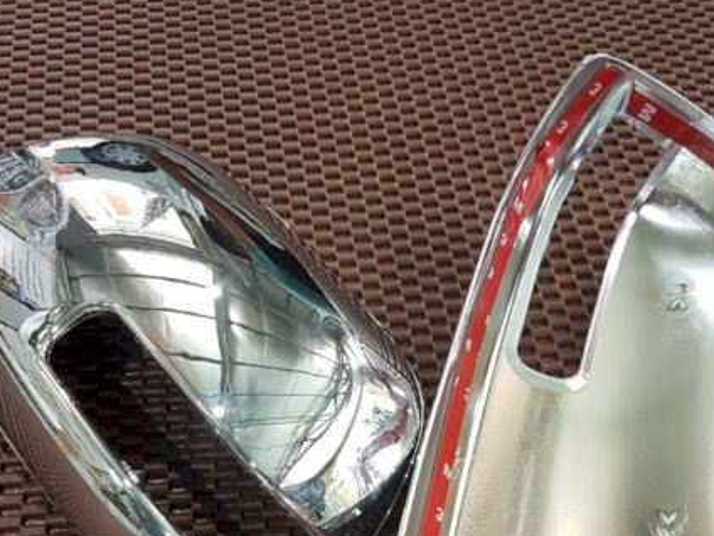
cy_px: 430
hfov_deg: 38.9
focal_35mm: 49
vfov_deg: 29.0
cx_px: 379
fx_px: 1011
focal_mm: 4.2
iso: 160
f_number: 1.7
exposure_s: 1/50
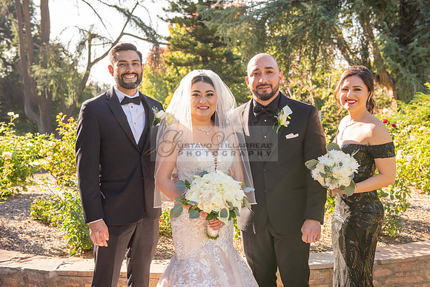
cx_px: 215
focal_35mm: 48
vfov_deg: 28.1
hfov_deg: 41.1
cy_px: 144
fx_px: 573
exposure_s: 1/250
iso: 200
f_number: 5.6
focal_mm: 48
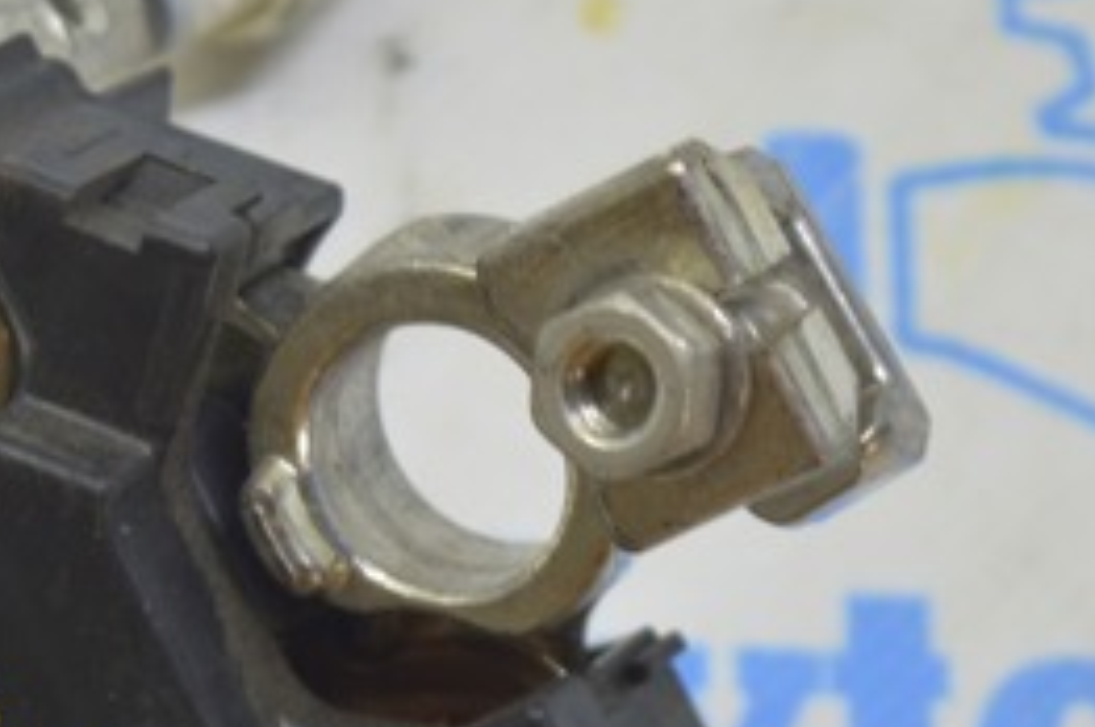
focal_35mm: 201
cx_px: 109
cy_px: 742
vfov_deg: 6.8
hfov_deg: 10.2
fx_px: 6113
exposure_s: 1/20
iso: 400
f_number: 5.6
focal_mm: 55
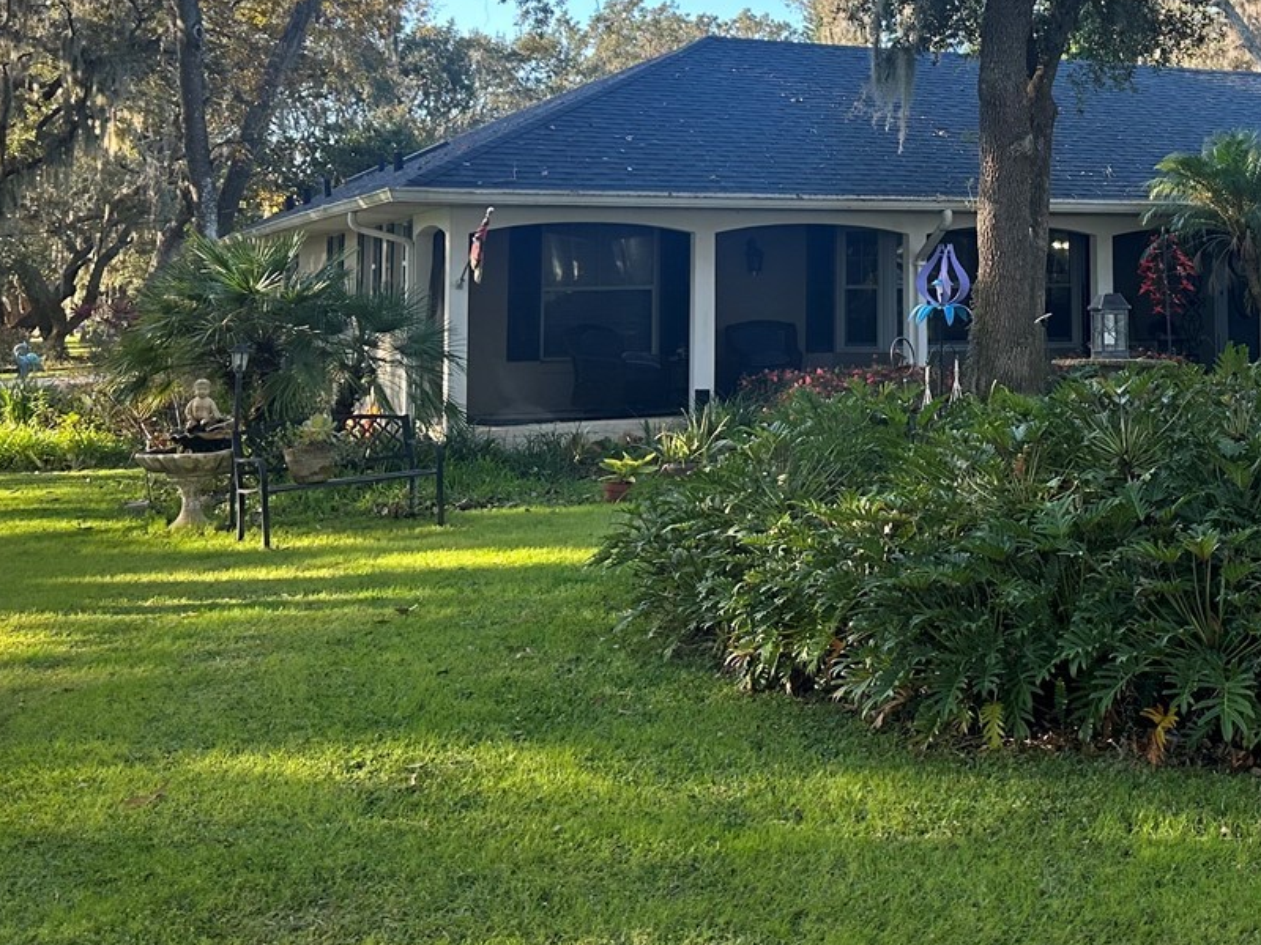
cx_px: 1004
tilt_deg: +4.1
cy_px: 156
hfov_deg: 38.2
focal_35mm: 48
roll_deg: -0.1
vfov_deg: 29.4
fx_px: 1749
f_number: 1.78
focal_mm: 6.86
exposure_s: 1/484
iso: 80
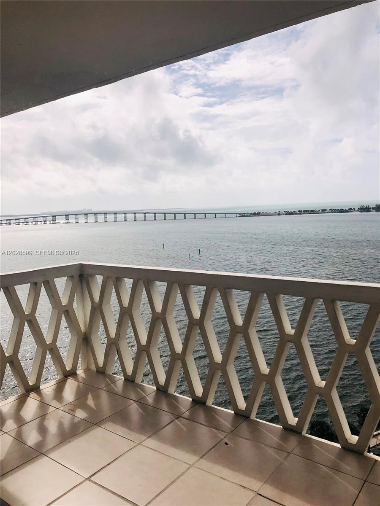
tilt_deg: -4.9
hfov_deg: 49.7
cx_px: 190
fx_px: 410
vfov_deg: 63.4
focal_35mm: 28
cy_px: 253
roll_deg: +1.7
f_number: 1.8
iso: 25
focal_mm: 4
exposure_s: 1/6897
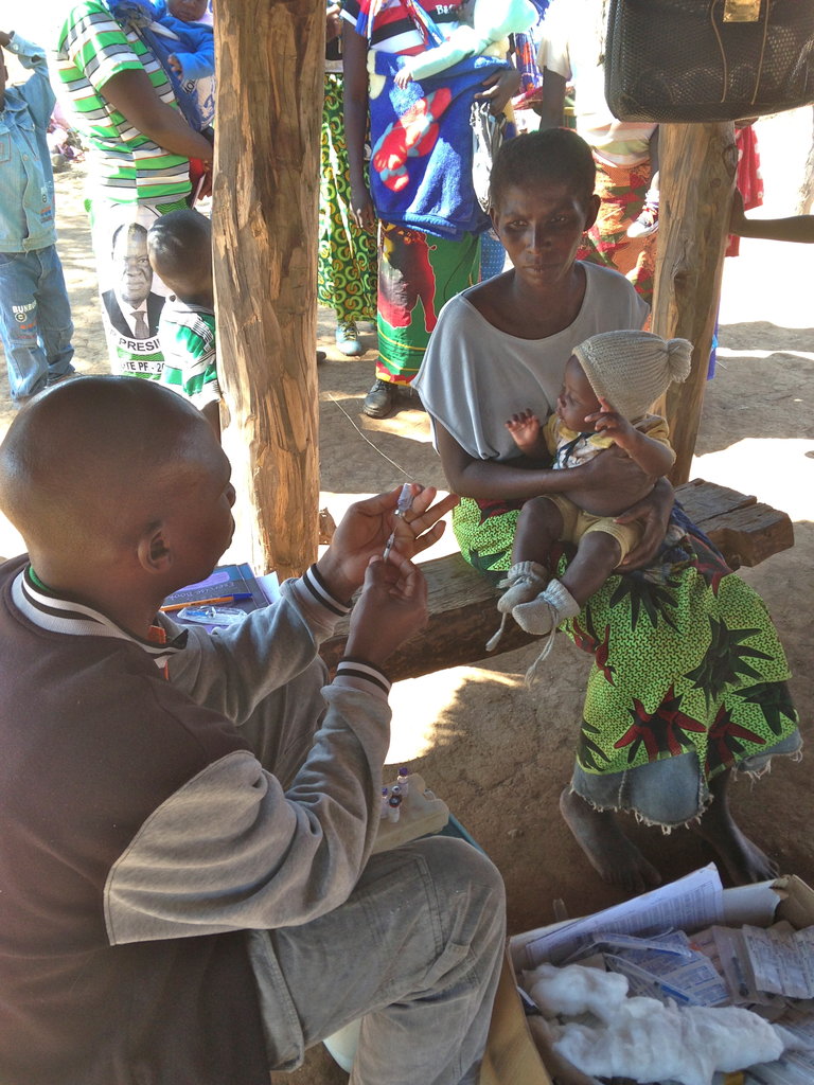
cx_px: 407
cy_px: 542
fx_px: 1035
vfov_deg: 55.4
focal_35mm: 33
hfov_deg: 42.9
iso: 64
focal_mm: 4.13
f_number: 2.4
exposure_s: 1/127
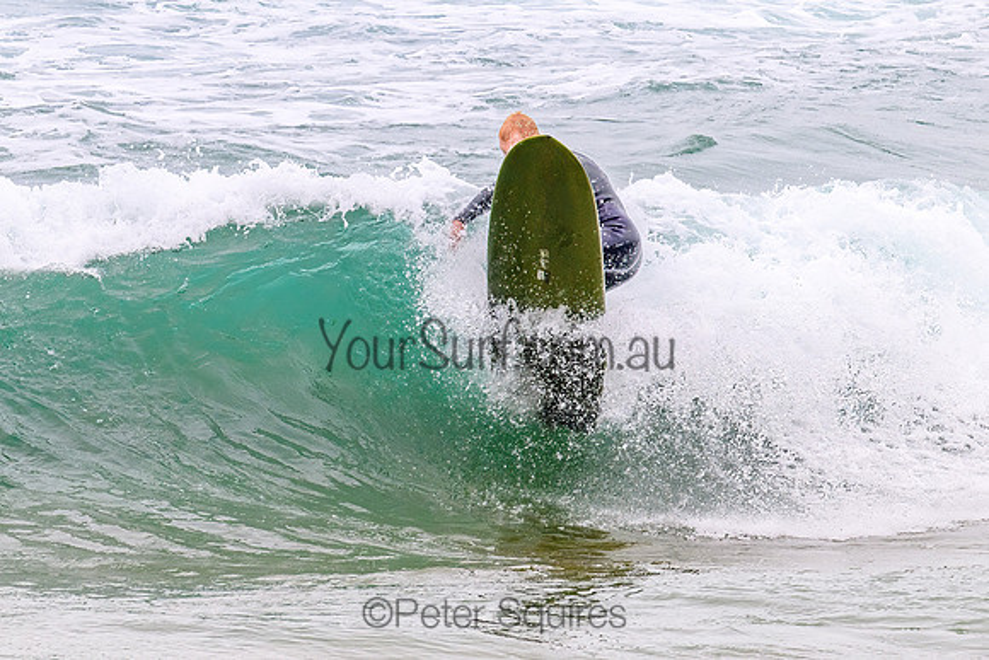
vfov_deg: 1.9
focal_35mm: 736
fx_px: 20213
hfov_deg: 2.8
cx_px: 487
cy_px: 323
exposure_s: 1/2000
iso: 1100
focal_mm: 550
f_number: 11
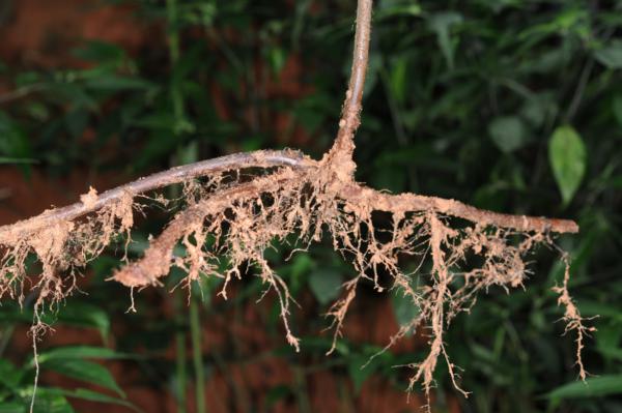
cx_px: 311
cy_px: 206
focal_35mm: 90
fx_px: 1554
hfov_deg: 22.6
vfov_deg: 15.2
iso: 200
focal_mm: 60
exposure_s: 1/60
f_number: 9
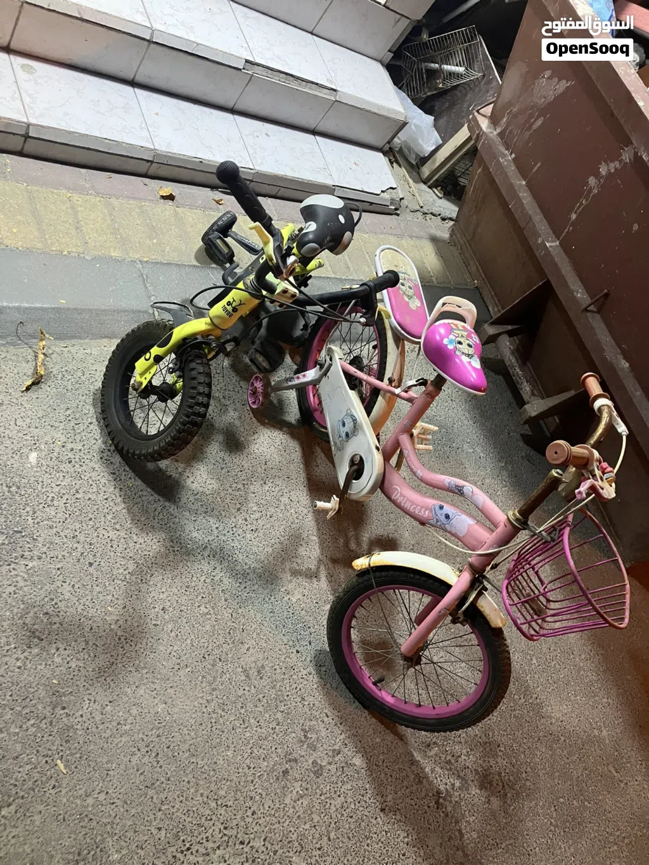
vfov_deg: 63.4
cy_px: 432
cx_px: 324
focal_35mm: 28
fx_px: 700
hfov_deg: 49.8
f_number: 1.8
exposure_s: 1/33
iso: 250
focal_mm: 3.99
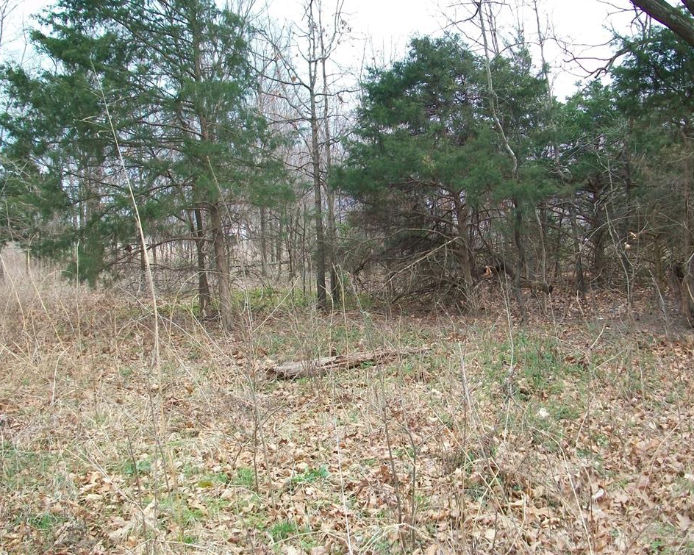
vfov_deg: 41.1
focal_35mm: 36
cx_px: 372
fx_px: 739
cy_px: 273
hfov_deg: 50.2
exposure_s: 1/320
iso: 80
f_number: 2.8
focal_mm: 5.7
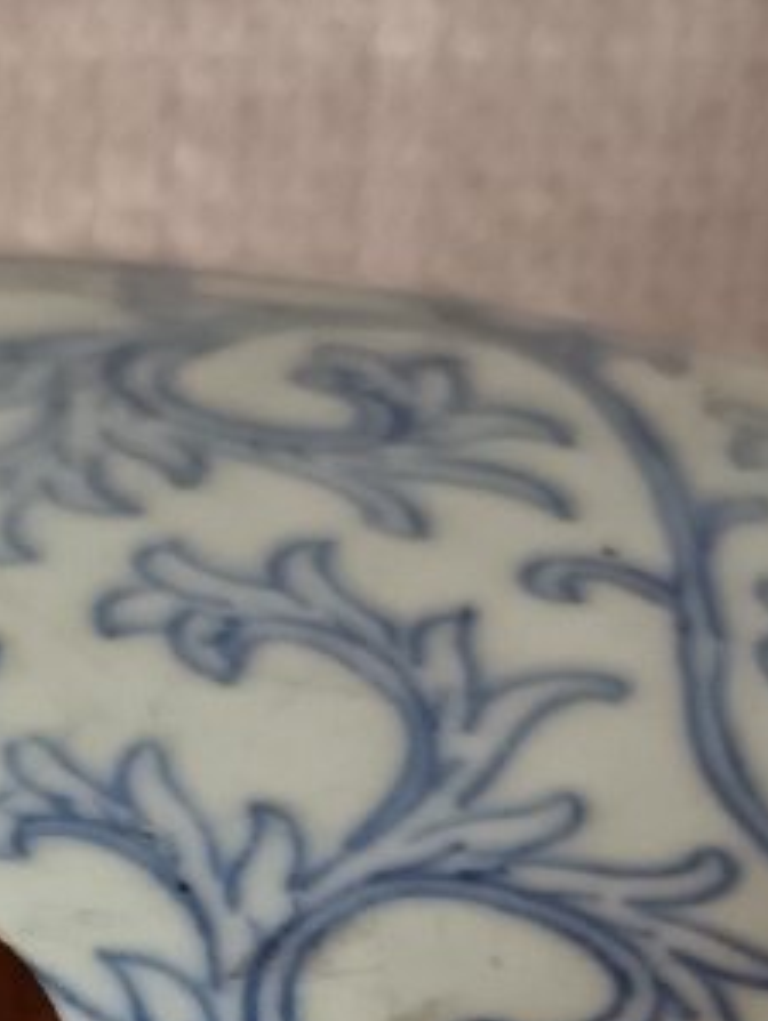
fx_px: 5701
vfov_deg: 9.8
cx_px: -339
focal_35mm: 193
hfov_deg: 7.6
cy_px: 1751
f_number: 1.75
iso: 1240
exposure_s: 1/25
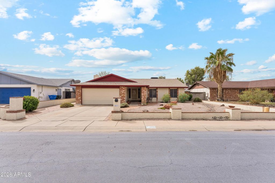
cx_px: 138
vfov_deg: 70.8
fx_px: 129
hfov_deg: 93.6
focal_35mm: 17
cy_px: 92
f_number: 8
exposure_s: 1/1250
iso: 320
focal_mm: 16.9
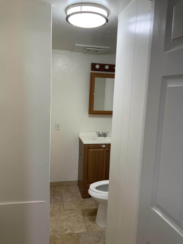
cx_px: 92
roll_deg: -3.1
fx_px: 204
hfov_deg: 48.2
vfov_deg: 61.7
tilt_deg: -8.5
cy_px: 122
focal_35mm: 29
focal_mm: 3
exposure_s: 1/60
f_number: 1.8
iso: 40
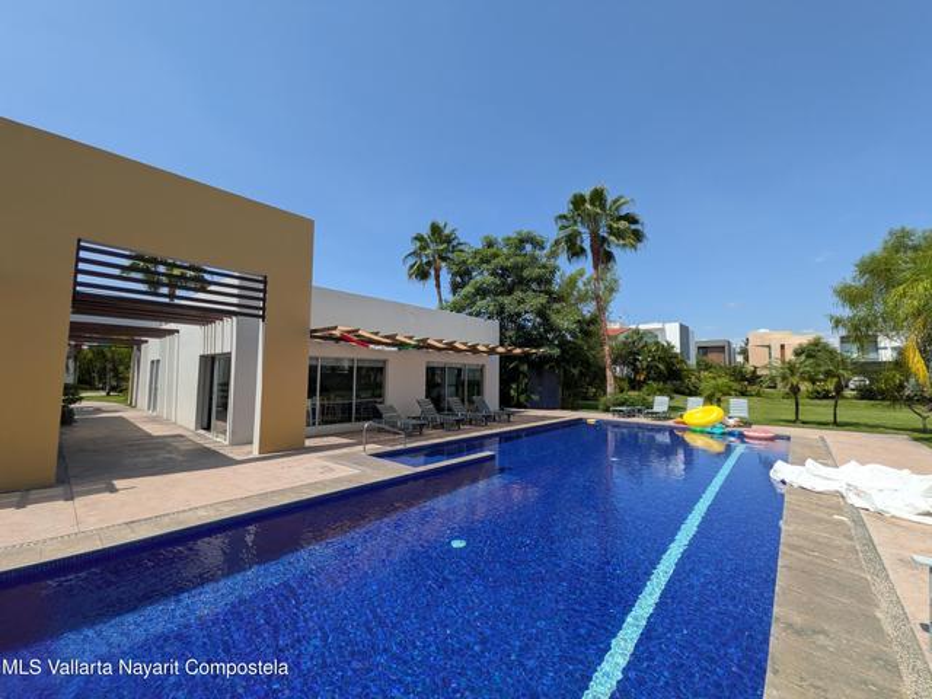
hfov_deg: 102.1
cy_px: 350
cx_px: 466
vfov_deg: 85.7
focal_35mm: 14
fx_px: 377
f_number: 2.2
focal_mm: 1.85
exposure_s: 1/1852
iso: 49
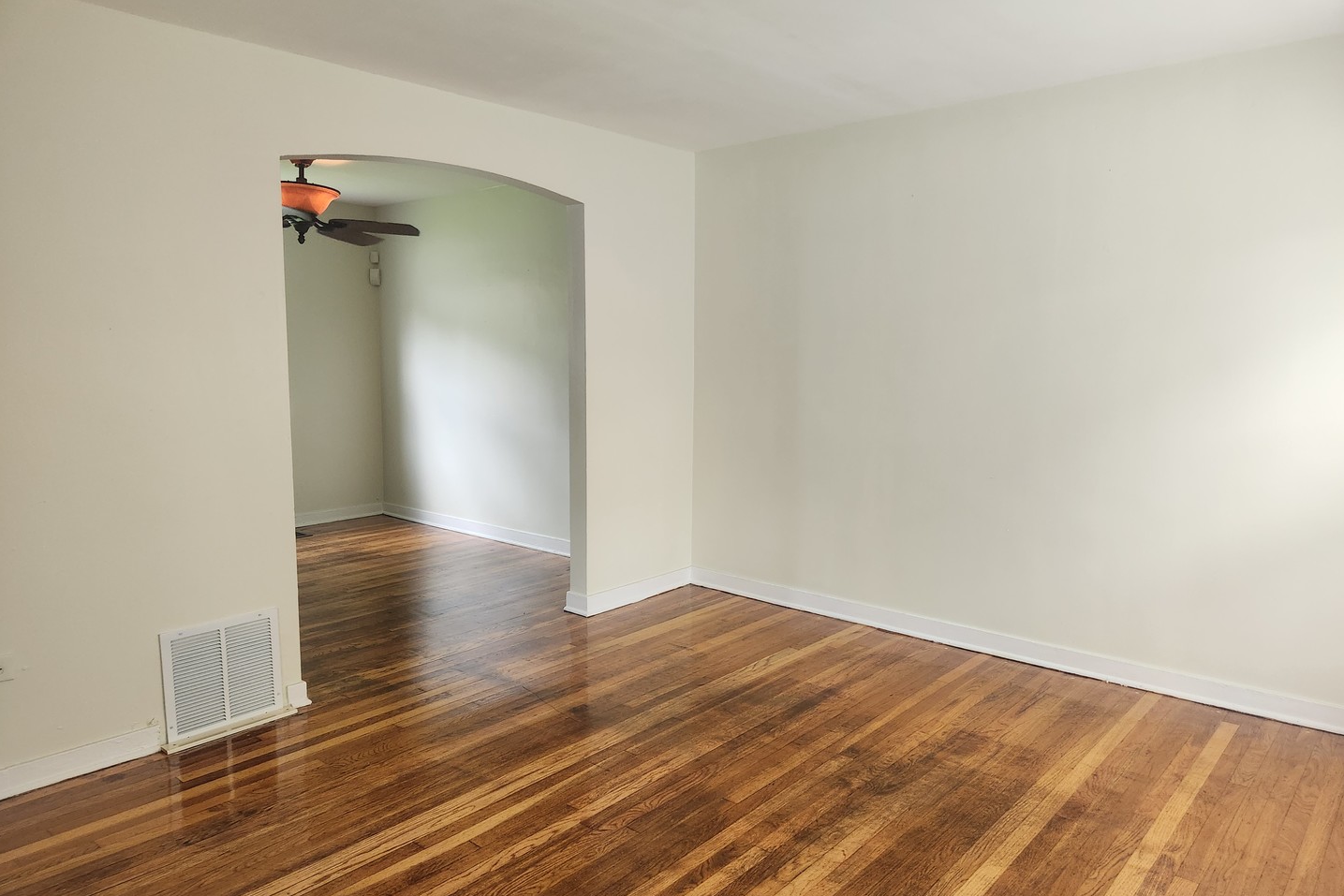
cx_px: 672
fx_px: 896
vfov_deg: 53.1
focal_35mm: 24
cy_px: 445
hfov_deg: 73.7
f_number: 1.8
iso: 400
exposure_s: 1/120
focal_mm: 5.4
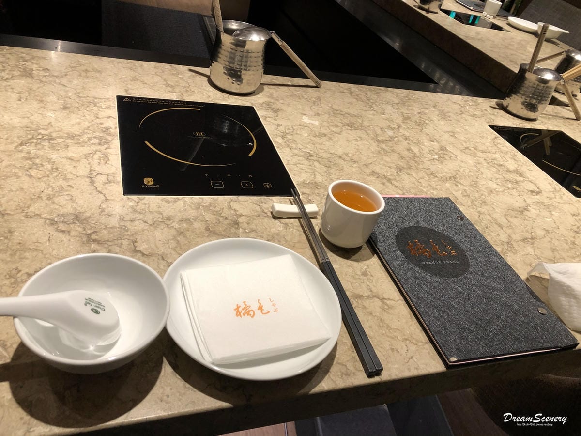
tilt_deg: -36.2
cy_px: 218
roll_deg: -16.6
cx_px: 290
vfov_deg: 49.7
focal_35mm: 28
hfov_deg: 63.4
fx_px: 470
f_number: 1.8
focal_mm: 3.99
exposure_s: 1/24
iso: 32
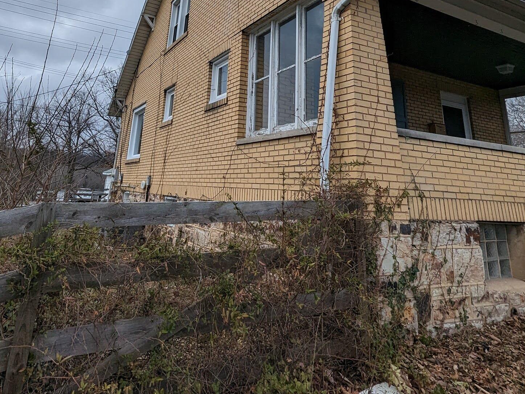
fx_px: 349
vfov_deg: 53.4
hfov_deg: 73.7
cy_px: 59
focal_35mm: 23
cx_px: 232
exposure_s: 1/1357
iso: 48
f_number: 2.2
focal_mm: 1.95
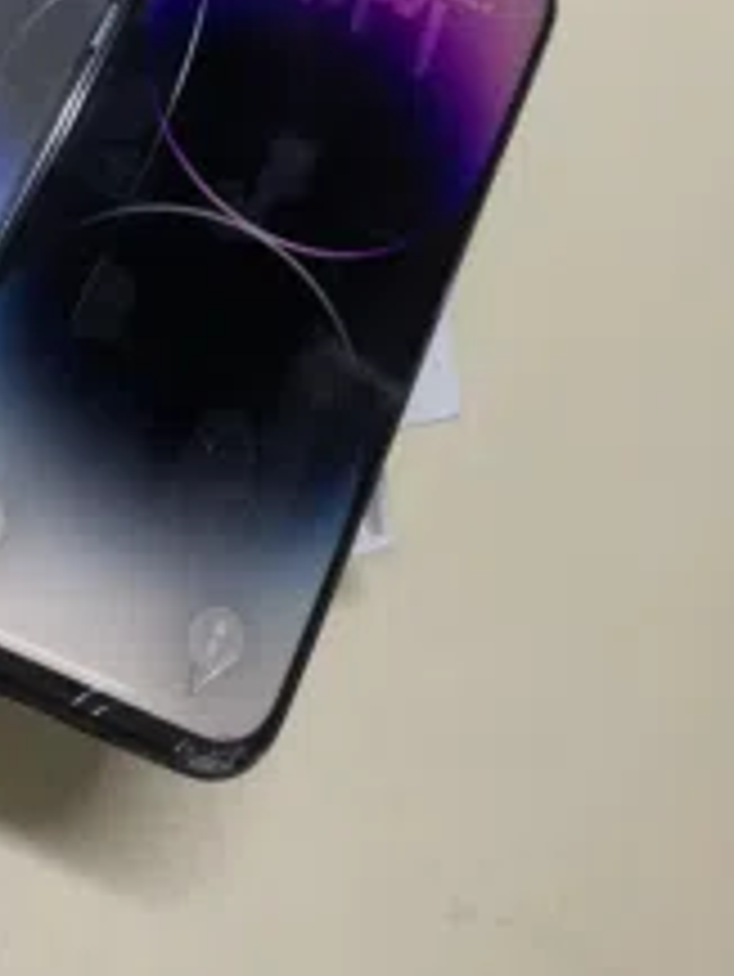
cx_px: 234
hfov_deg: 30.0
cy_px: 157
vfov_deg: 37.8
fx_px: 1356
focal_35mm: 48
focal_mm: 4.25
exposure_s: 1/60
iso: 125
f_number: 1.8
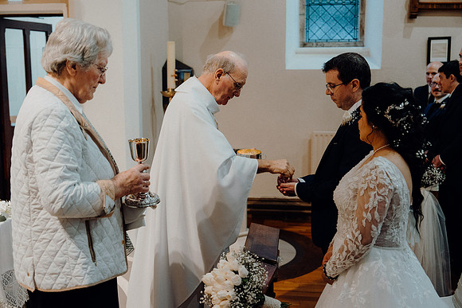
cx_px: 231
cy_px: 154
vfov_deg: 30.5
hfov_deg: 44.5
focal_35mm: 44
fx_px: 565
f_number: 3.5
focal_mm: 44
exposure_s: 1/160
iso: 2000
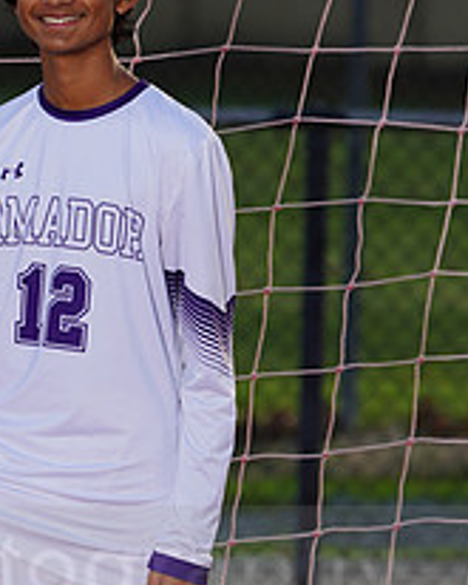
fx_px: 10900
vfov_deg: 3.1
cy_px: 545
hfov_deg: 2.5
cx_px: 30
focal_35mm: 630
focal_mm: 238
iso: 200
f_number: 5.6
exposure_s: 1/250
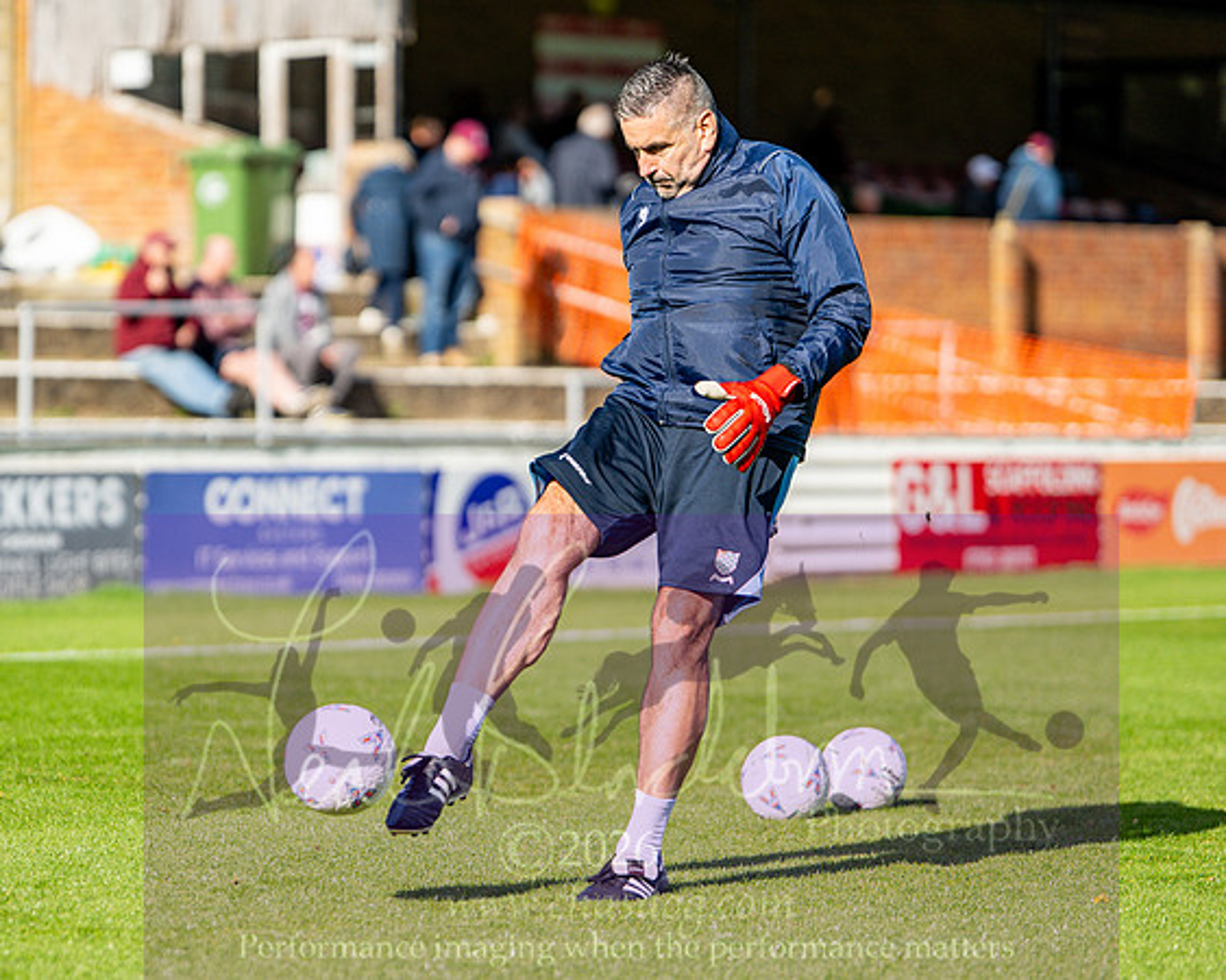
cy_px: 463
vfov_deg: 9.6
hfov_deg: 12.0
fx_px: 5844
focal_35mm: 161
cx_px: 400
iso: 100
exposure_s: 1/8000
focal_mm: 85
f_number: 1.4
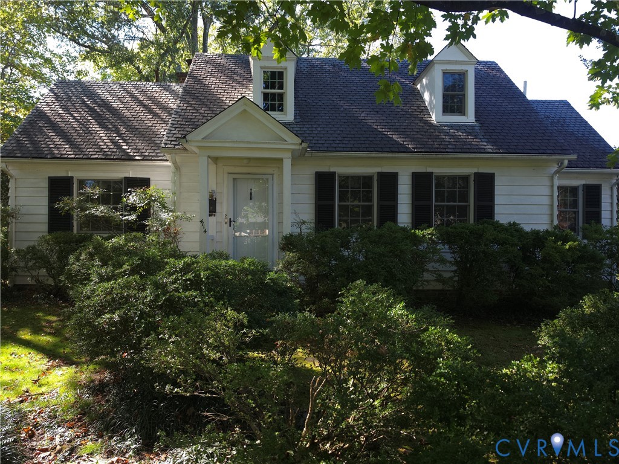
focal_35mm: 23
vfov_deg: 58.9
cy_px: 232
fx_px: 411
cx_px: 310
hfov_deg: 73.9
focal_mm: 6.5
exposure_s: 1/120
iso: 20
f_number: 1.4
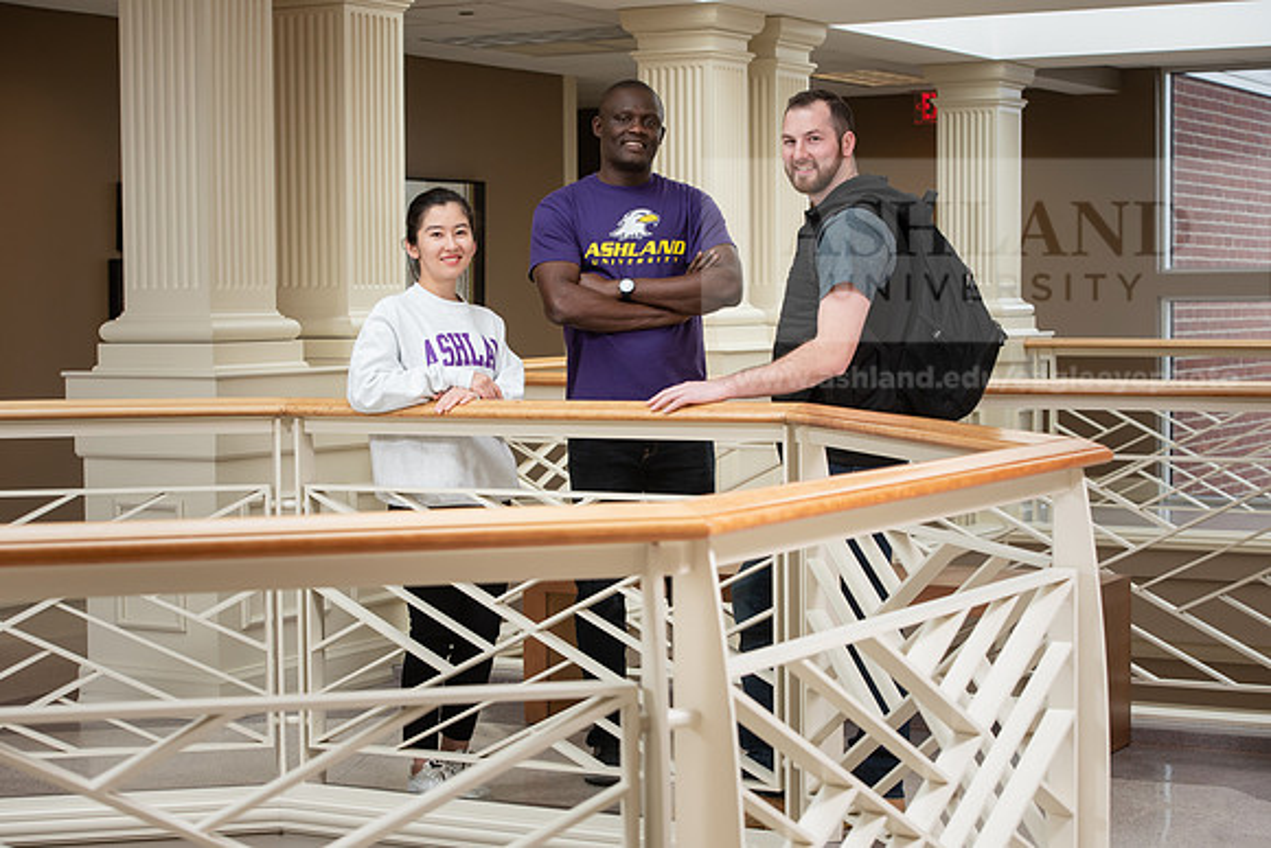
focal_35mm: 70
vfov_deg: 19.5
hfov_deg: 28.8
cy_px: 424
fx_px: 2472
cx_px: 636
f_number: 7.1
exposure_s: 1/200
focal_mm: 70
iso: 1000
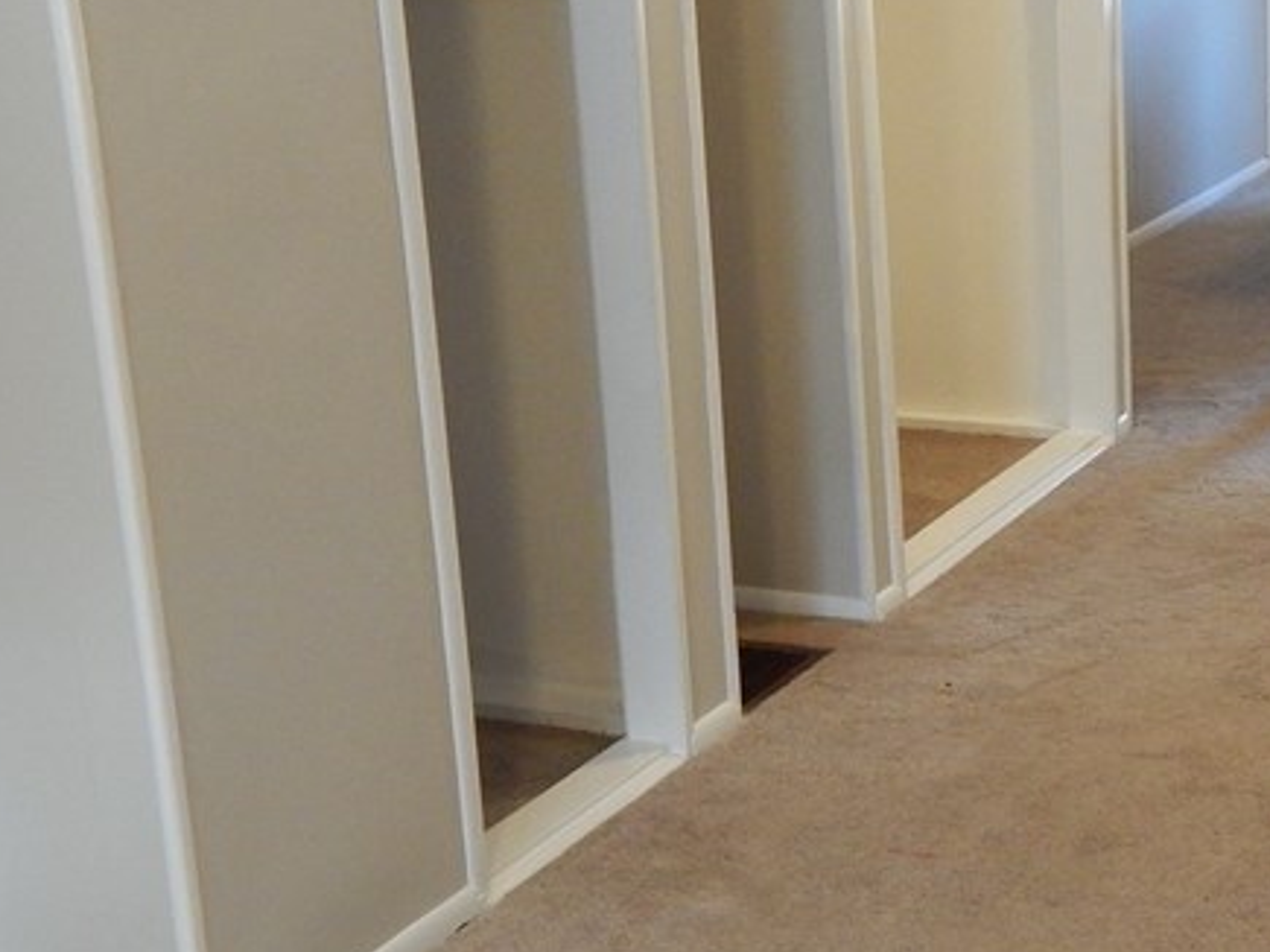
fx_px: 2678
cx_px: 1028
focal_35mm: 73
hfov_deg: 26.2
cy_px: 496
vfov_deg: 20.2
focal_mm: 5.6
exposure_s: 1/20
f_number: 3.2
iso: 400
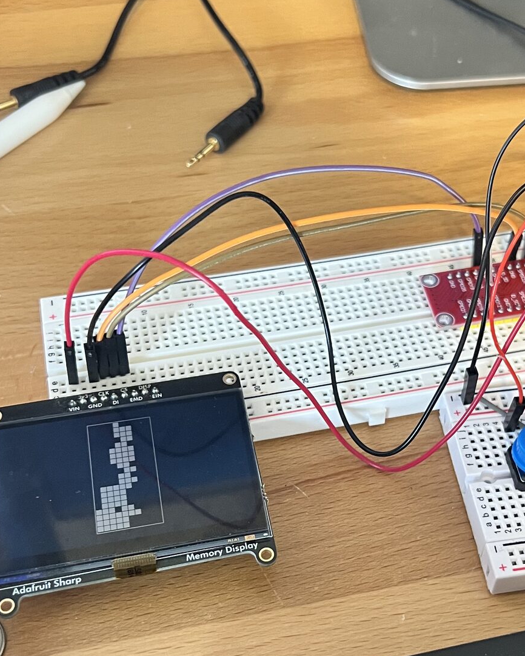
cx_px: 353
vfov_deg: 37.1
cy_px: 419
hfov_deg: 30.0
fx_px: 971
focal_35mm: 50
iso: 400
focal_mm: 5.7
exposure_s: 1/60
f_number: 1.5
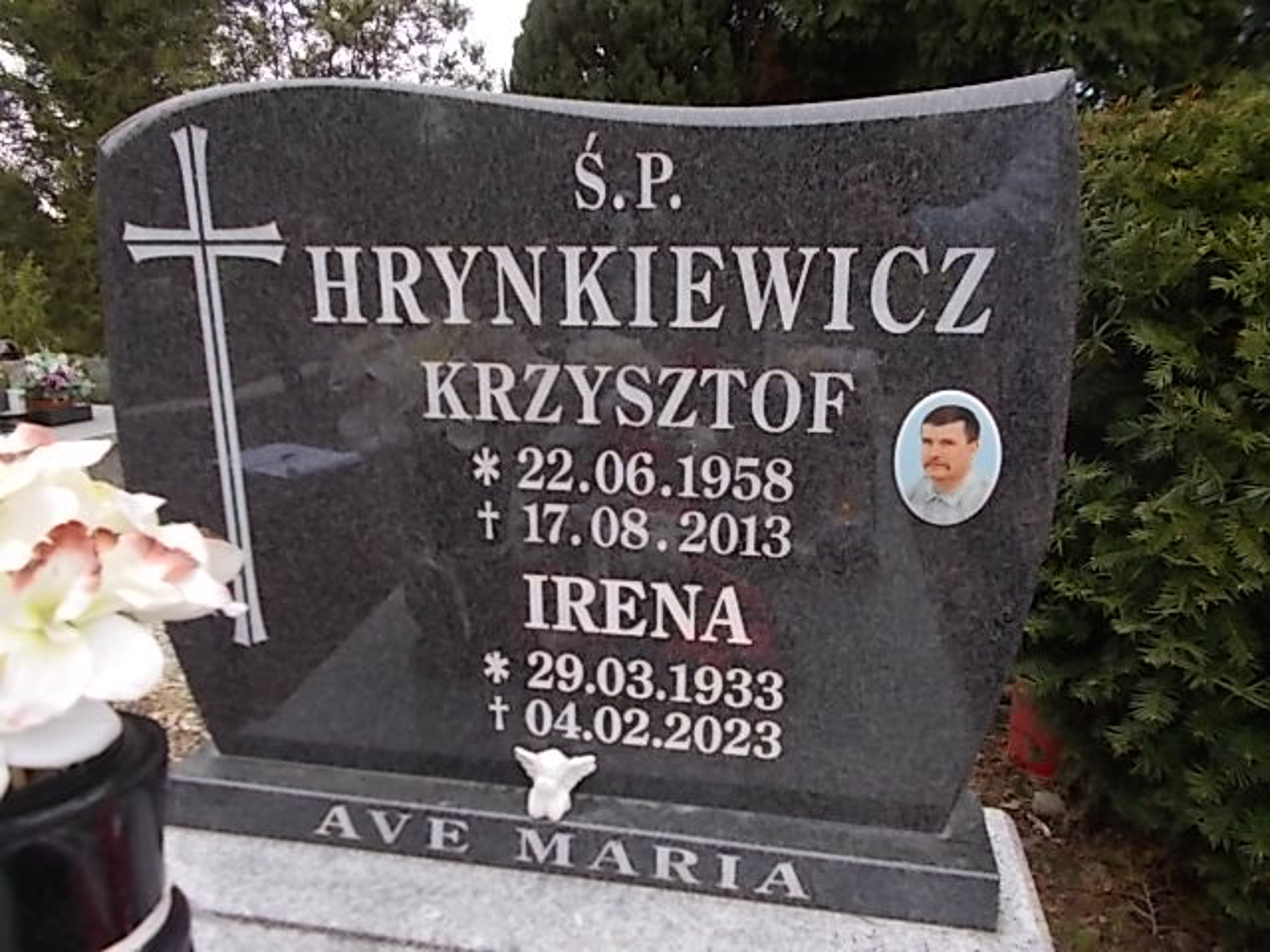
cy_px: 476
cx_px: 635
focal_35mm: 26
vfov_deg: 53.1
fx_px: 954
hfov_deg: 67.3
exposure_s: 1/60
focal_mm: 4.6
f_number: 3.2
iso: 80
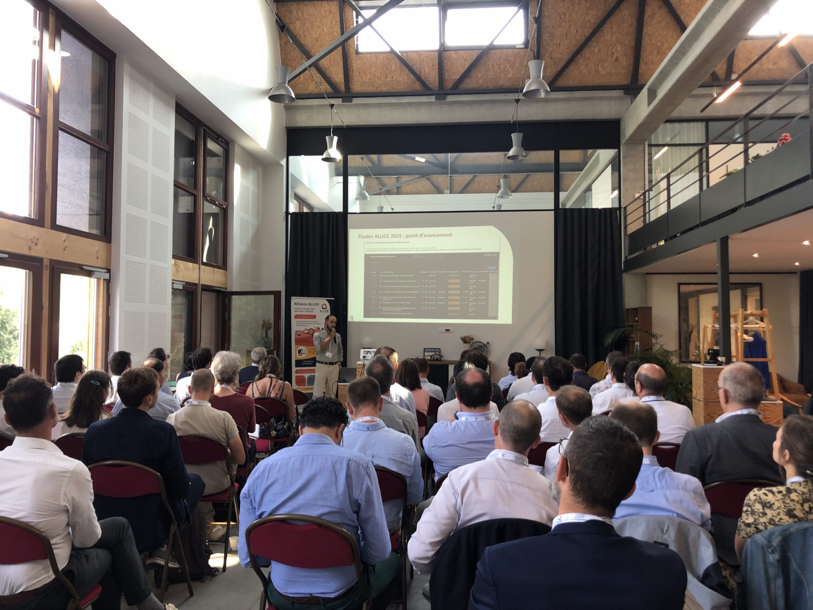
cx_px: 406
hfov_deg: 63.4
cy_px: 305
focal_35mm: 28
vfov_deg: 49.7
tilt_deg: +2.7
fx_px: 658
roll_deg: -0.3
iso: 40
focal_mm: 3.99
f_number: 1.8
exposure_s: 1/24
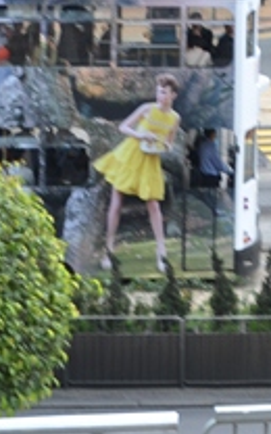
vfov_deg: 8.6
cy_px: -148
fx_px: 2836
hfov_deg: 5.2
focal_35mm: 240
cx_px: 728
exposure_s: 1/125
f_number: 5.6
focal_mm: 32
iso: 200
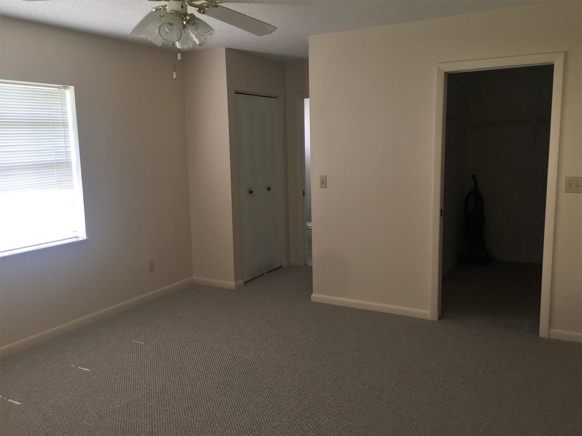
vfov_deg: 48.2
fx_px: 488
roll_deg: -0.6
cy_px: 218
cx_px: 291
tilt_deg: -8.6
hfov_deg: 61.7
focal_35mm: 29
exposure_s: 1/43
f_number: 2.2
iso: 32
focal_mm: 4.15
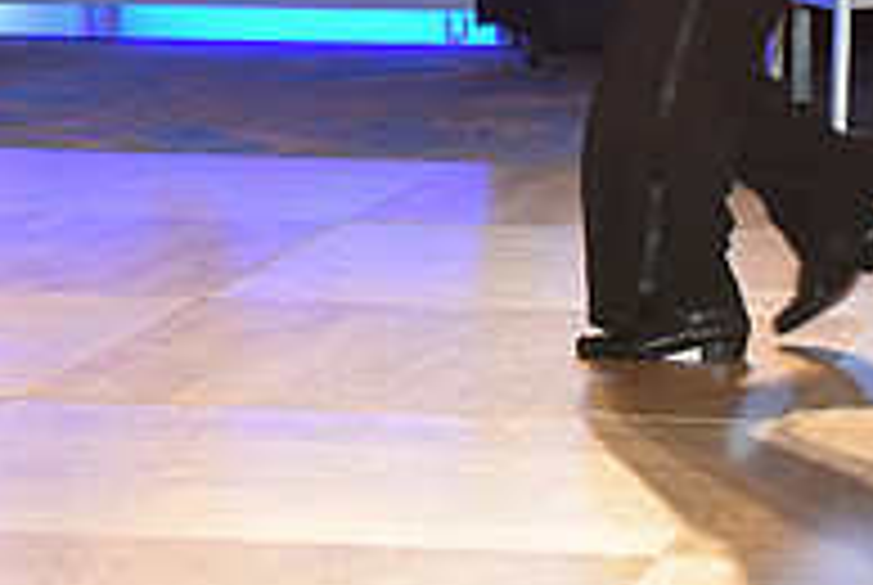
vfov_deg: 6.5
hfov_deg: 9.8
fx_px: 5076
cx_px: 252
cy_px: -164
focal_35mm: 209
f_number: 5
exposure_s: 1/250
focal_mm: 70
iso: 2000
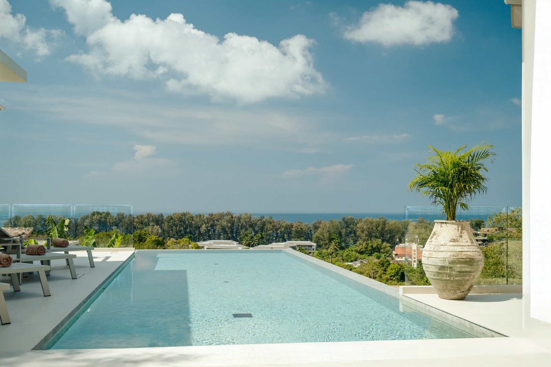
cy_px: 184
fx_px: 582
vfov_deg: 35.0
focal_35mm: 38
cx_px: 276
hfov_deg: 50.7
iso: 250
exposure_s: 1/2500
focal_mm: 38
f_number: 4
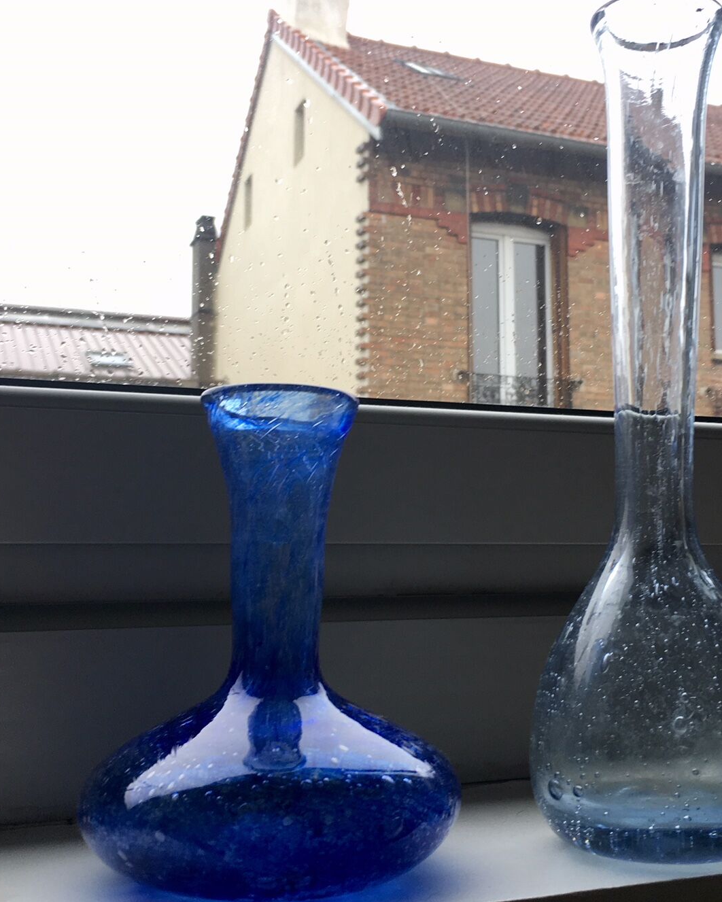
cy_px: 413
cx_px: 431
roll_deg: -0.3
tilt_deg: +8.1
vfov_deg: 42.9
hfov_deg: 34.8
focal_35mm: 43
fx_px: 1148
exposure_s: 1/50
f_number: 2.2
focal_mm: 4.15
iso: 25
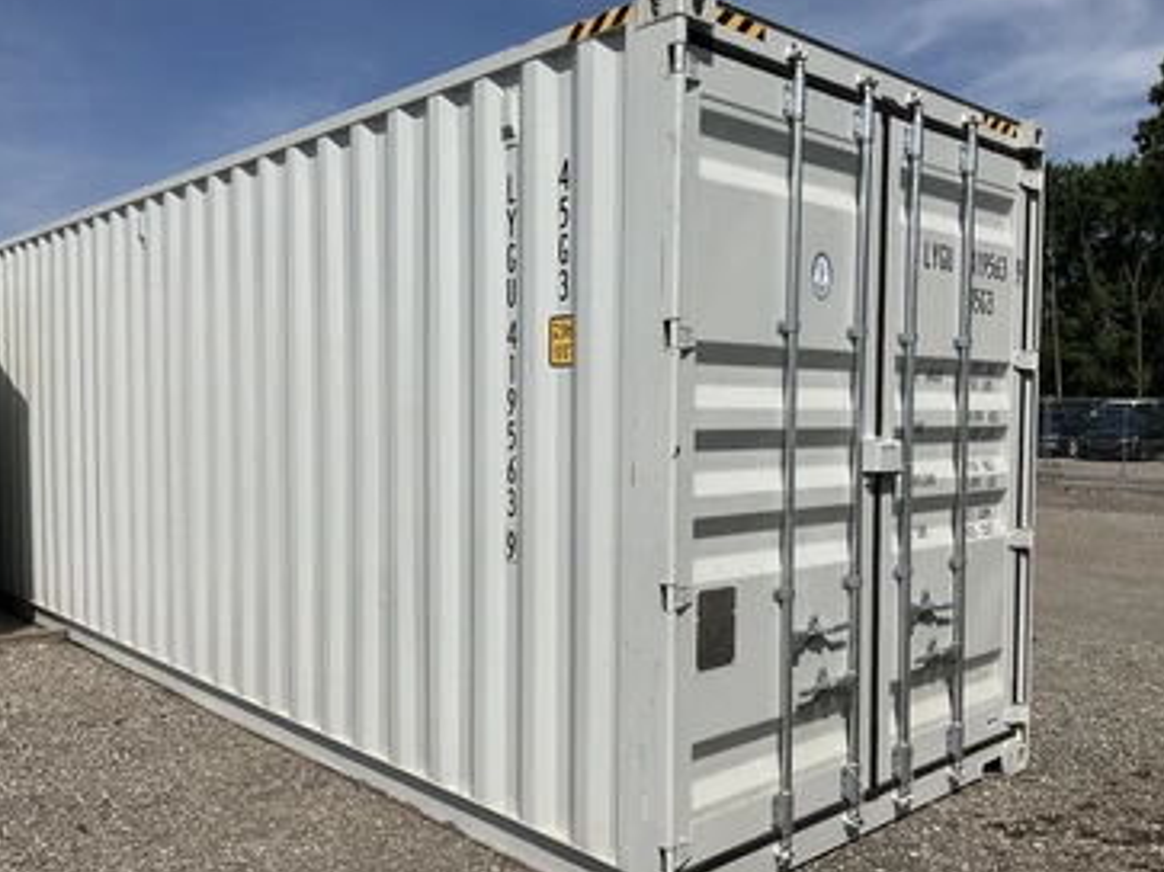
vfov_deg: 44.1
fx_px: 1076
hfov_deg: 56.8
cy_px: 455
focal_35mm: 32
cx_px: 577
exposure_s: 1/4405
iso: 25
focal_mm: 3
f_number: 1.8
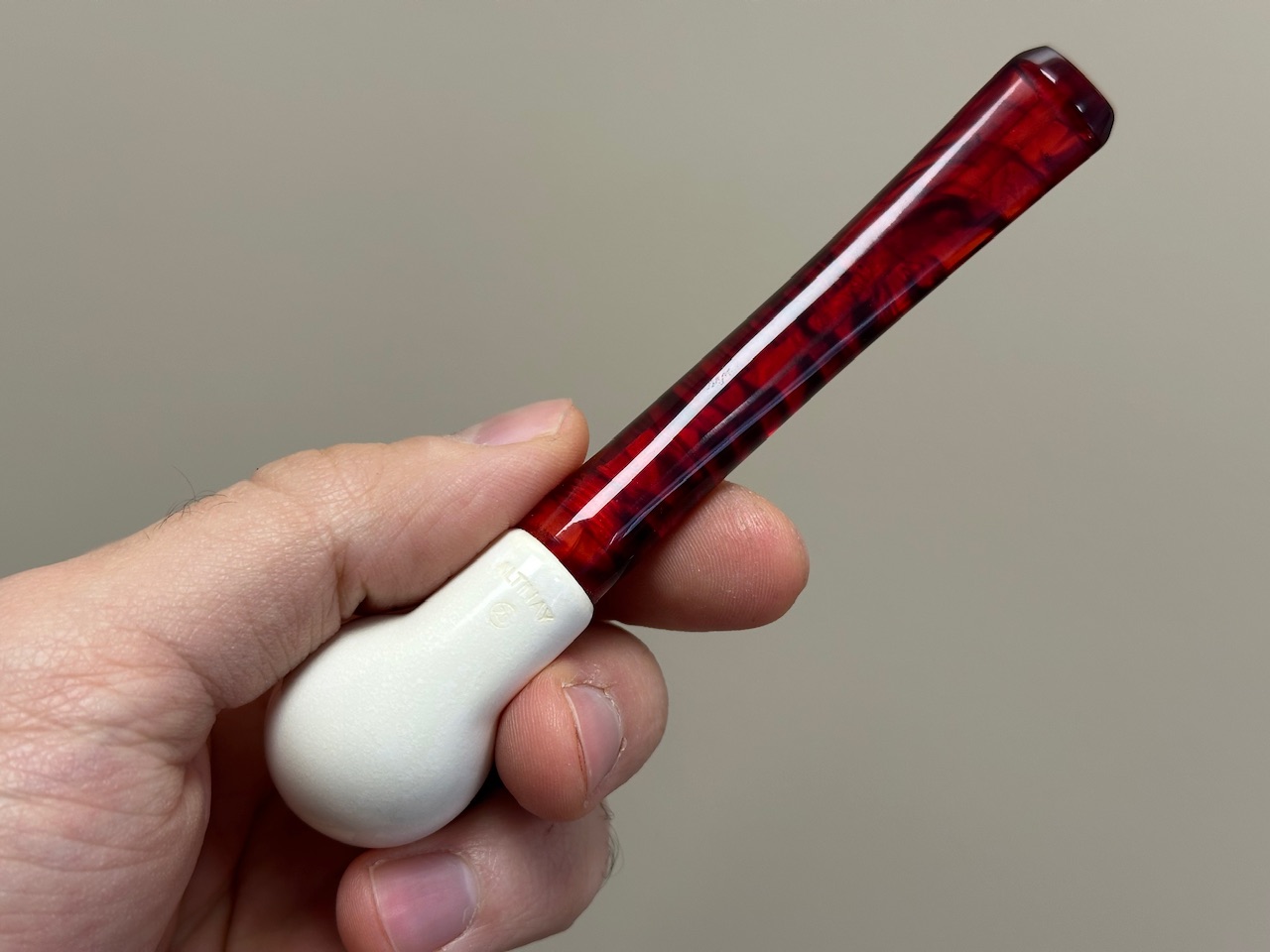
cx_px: 635
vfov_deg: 30.3
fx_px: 1761
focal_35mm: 48
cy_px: 476
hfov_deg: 39.7
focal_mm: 6.86
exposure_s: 1/121
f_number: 1.78
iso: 80
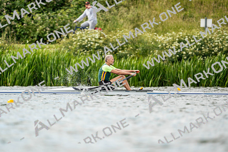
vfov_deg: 2.3
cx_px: 114
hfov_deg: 3.4
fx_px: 3801
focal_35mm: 600
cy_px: 76
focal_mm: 600
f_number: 6.3
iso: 500
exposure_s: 1/2000
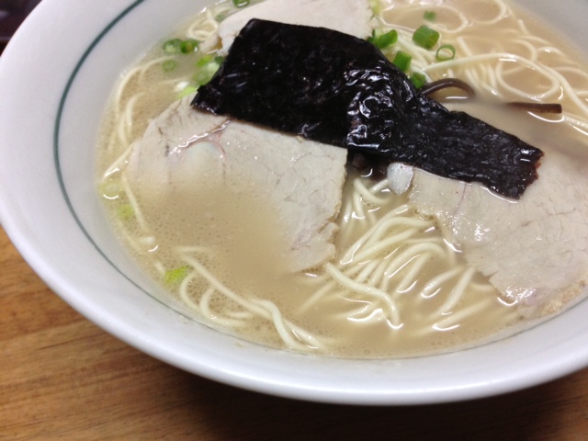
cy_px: 220
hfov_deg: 55.4
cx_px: 294
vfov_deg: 42.9
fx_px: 561
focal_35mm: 33
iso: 125
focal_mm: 4.13
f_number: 2.4
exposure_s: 1/20
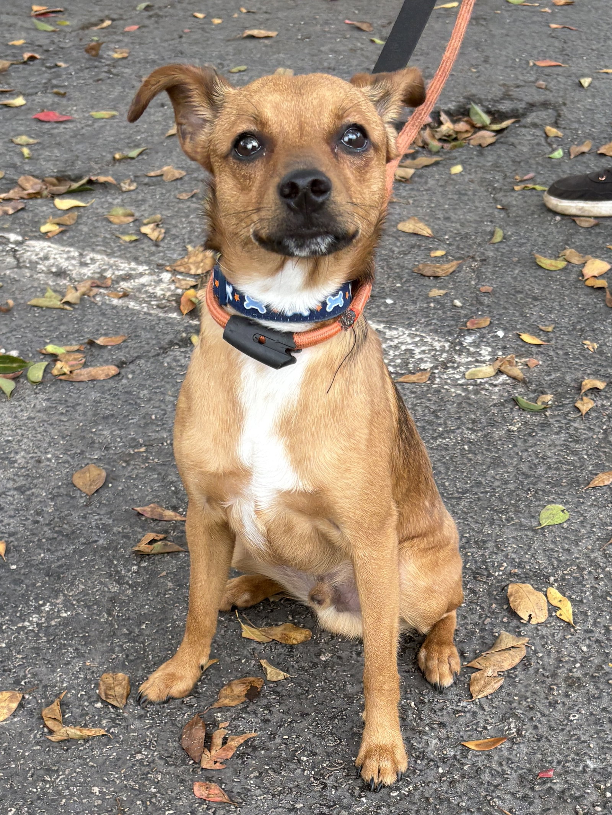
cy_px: 408
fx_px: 613
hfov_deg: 53.1
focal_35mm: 26
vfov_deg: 67.3
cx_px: 306
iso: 40
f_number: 1.6
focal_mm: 5.96
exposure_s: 1/235
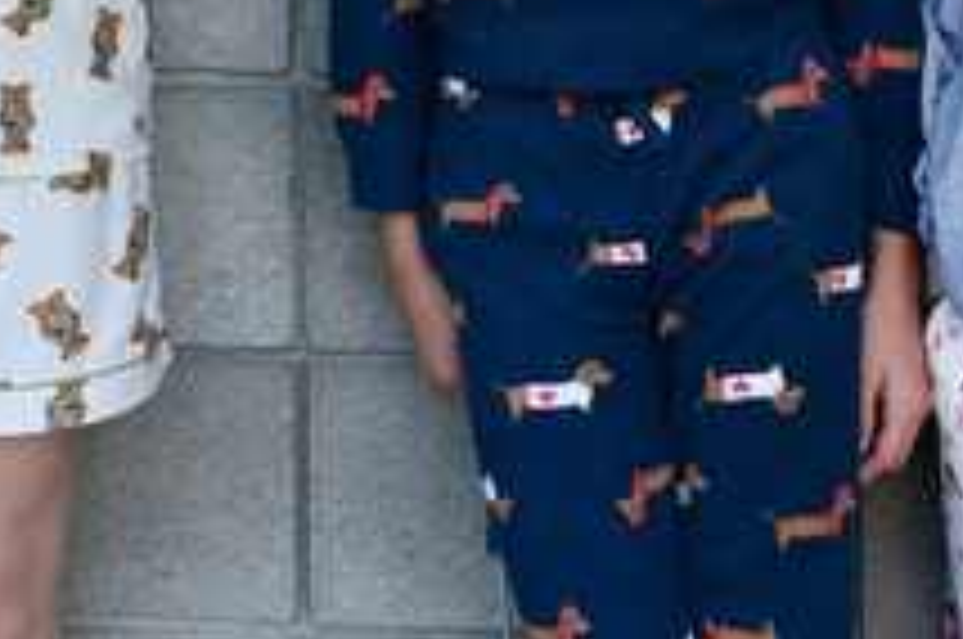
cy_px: -700
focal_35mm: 163
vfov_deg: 8.0
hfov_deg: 12.5
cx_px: -18
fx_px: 4354
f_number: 5.6
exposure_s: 1/250
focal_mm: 23
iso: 400
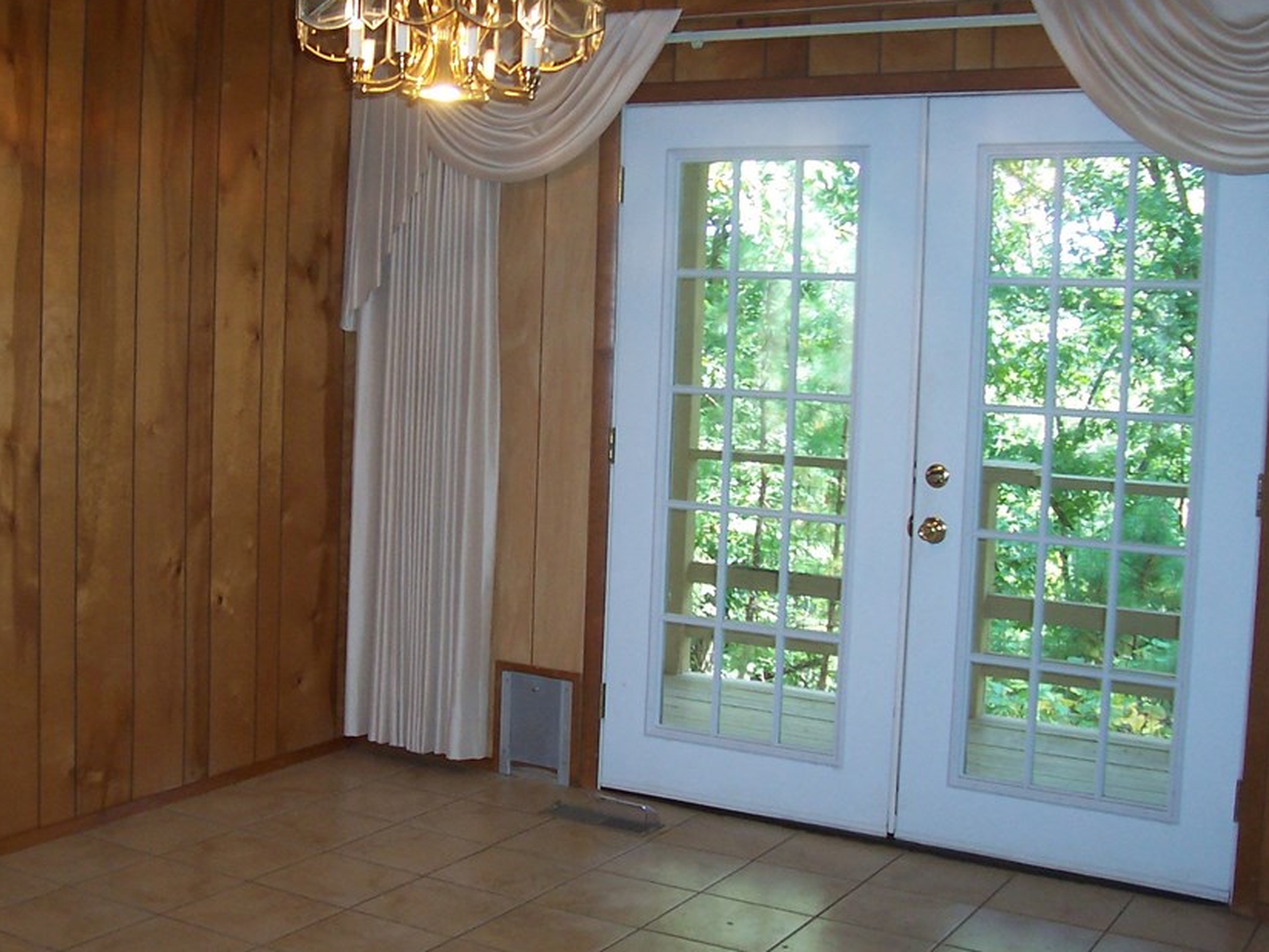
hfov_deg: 41.0
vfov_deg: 31.5
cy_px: 471
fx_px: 1686
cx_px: 502
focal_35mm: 46
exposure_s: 1/60
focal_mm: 5.6
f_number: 2.8
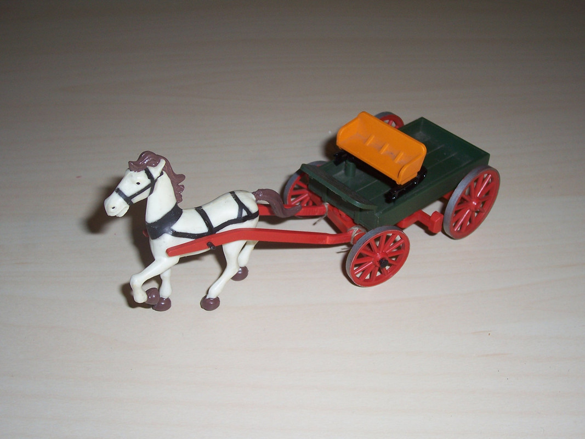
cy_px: 220
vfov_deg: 34.3
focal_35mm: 42
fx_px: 710
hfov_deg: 44.8
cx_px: 292
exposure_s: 1/60
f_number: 3
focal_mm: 7
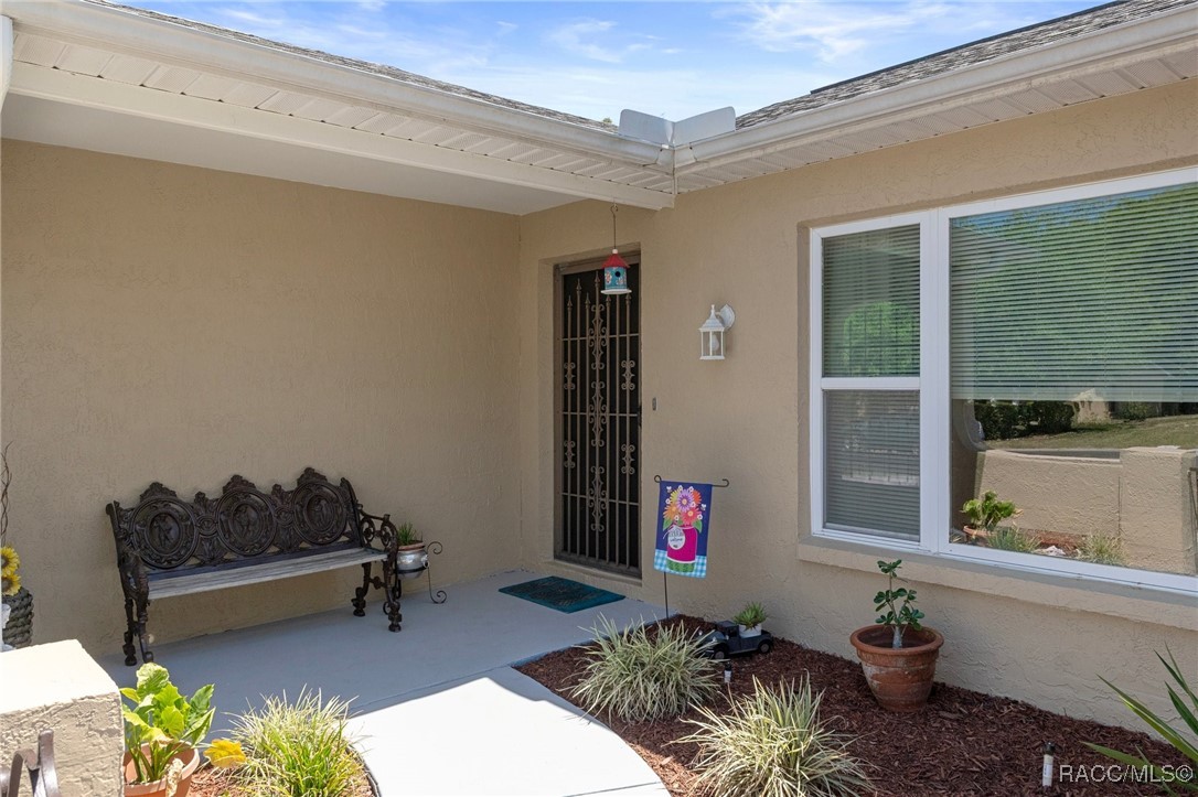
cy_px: 398
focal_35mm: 24
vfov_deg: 53.1
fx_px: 798
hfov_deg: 73.8
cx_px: 599
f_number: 8
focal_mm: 16
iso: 250
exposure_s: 1/500
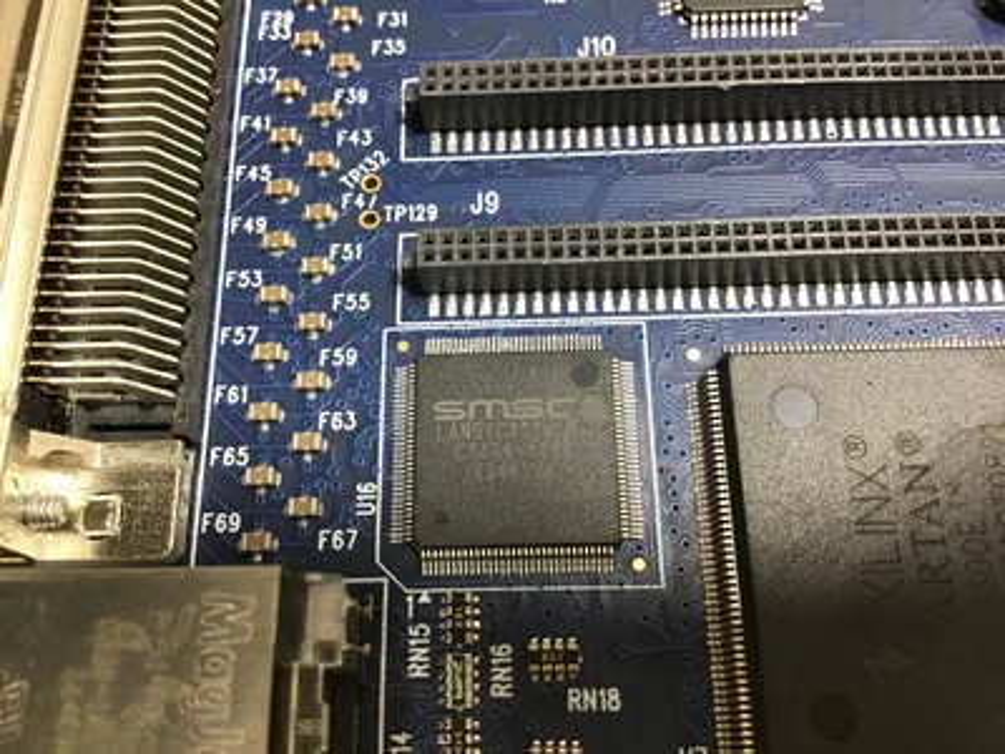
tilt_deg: -68.9
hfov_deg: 58.4
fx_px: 900
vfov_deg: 45.4
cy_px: 377
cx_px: 502
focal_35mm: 31
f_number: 2.4
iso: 25
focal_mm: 3.3
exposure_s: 1/30
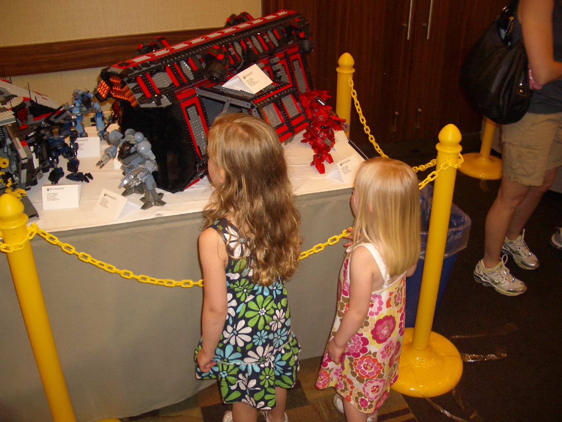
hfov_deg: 52.6
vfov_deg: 40.7
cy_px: 211
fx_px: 568
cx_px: 281
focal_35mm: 35
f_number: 2.6
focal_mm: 5.8
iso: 100
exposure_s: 1/60
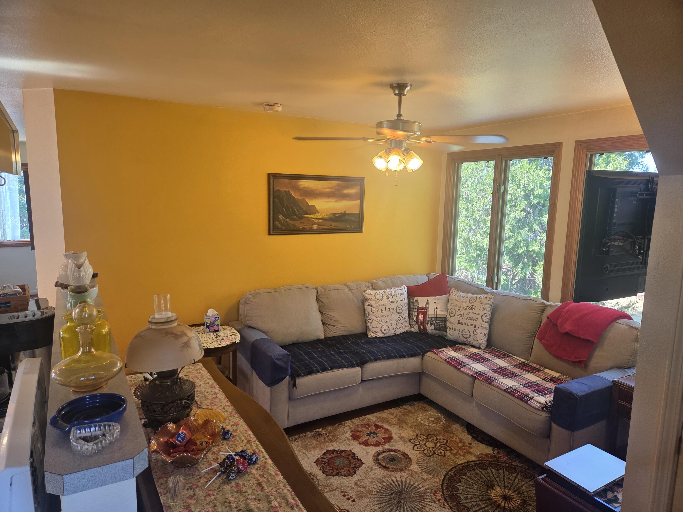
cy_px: 256
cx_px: 342
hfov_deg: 73.9
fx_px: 454
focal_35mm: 23
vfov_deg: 58.9
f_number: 1.8
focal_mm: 5.4
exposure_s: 1/120
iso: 125
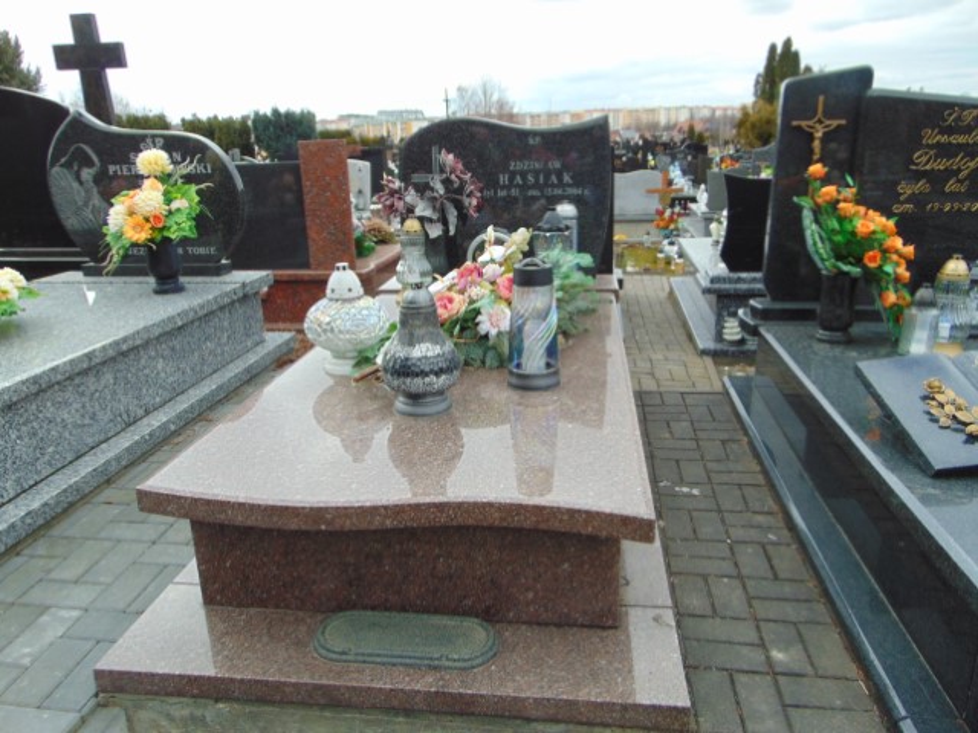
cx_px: 489
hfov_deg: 69.4
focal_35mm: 25
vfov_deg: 54.9
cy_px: 366
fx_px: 706
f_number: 3
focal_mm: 4.5
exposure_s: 1/500
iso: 80
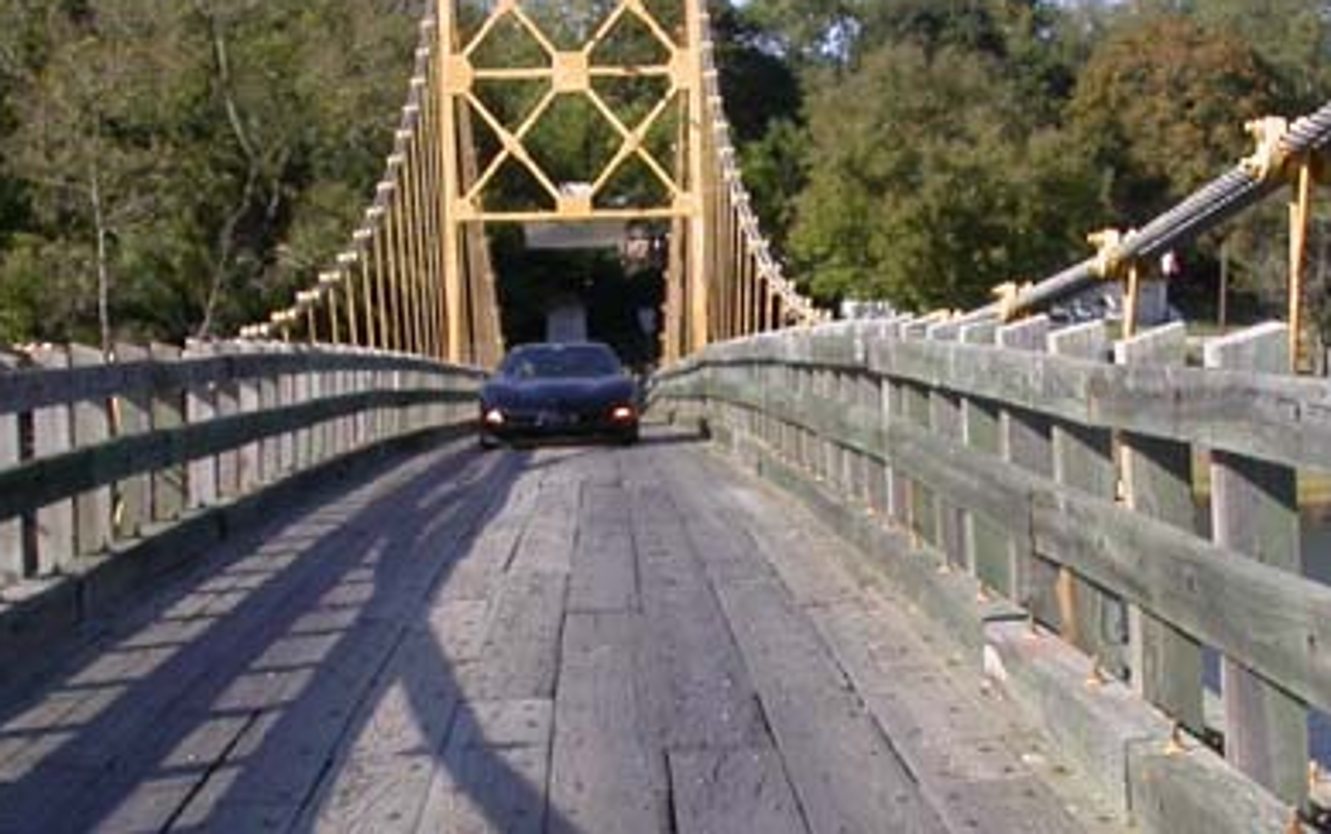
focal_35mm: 83
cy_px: 714
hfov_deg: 24.9
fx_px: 3012
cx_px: 758
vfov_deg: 15.6
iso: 100
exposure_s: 1/268
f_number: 6.7
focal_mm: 7.85
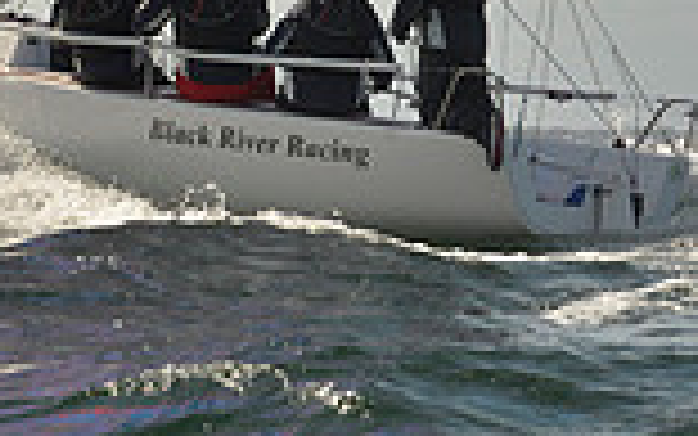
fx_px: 5652
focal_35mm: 297
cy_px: -832
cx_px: 101
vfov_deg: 4.3
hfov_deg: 7.1
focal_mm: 78
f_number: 14
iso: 400
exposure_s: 1/1000
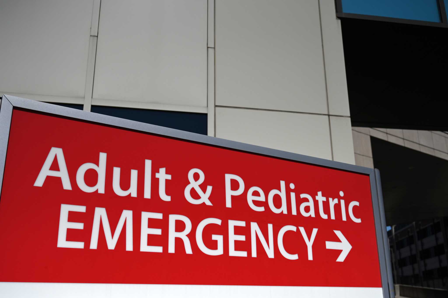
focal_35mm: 37
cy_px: 149
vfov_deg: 35.9
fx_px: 460
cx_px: 224
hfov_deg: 51.9
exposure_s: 1/8000
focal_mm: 37
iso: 220
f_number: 5
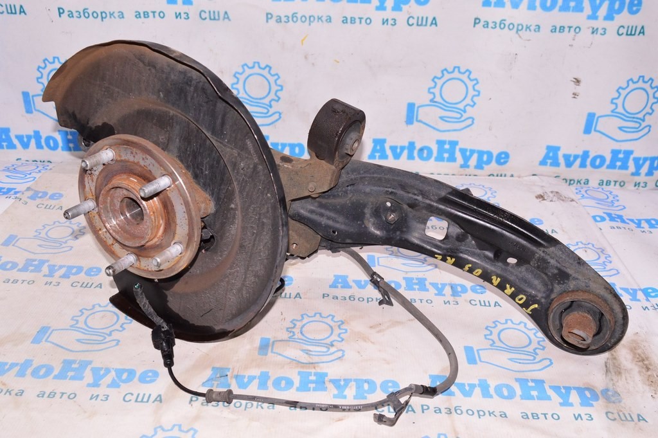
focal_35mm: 36
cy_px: 219
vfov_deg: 36.8
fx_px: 657
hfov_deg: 53.2
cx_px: 329
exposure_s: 1/160
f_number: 8
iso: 1600
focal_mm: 24
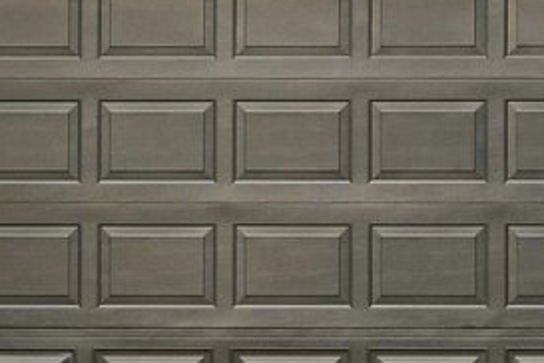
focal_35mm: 225
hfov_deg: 8.9
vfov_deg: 5.8
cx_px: 891
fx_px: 3400
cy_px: -641
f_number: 8
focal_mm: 30
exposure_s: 1/60
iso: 100
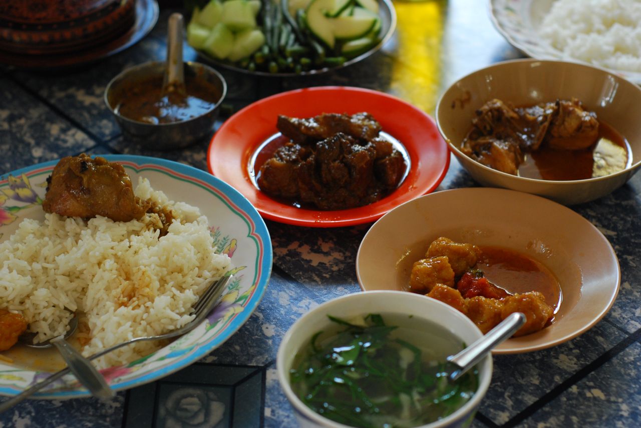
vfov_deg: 18.2
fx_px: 1337
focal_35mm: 75
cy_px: 214
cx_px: 320
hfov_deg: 27.0
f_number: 4
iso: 400
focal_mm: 50
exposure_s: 1/60
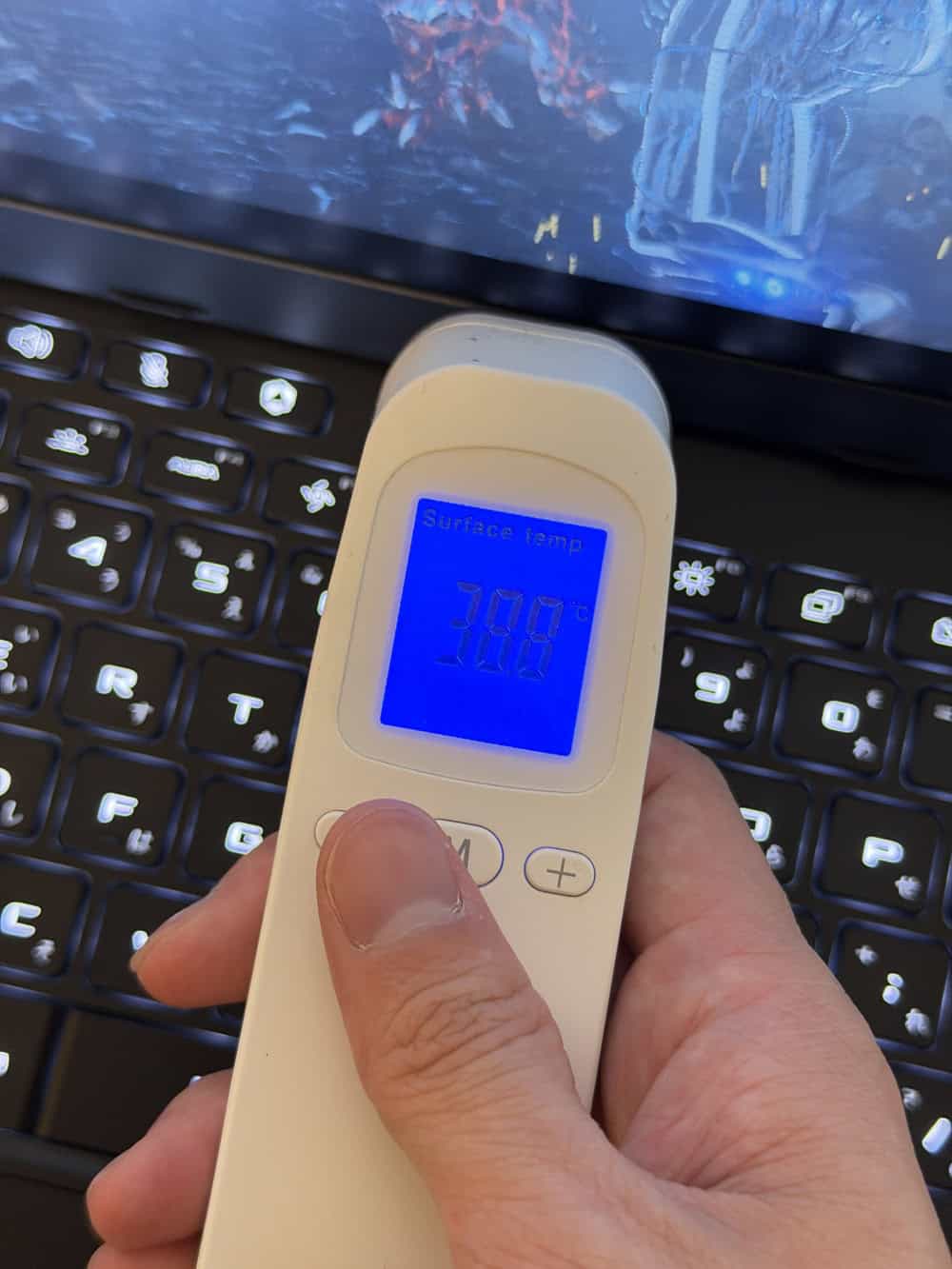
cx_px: 476
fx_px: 1760
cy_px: 634
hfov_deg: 30.3
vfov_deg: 39.7
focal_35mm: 48
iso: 250
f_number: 1.8
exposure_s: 1/51
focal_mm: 6.8
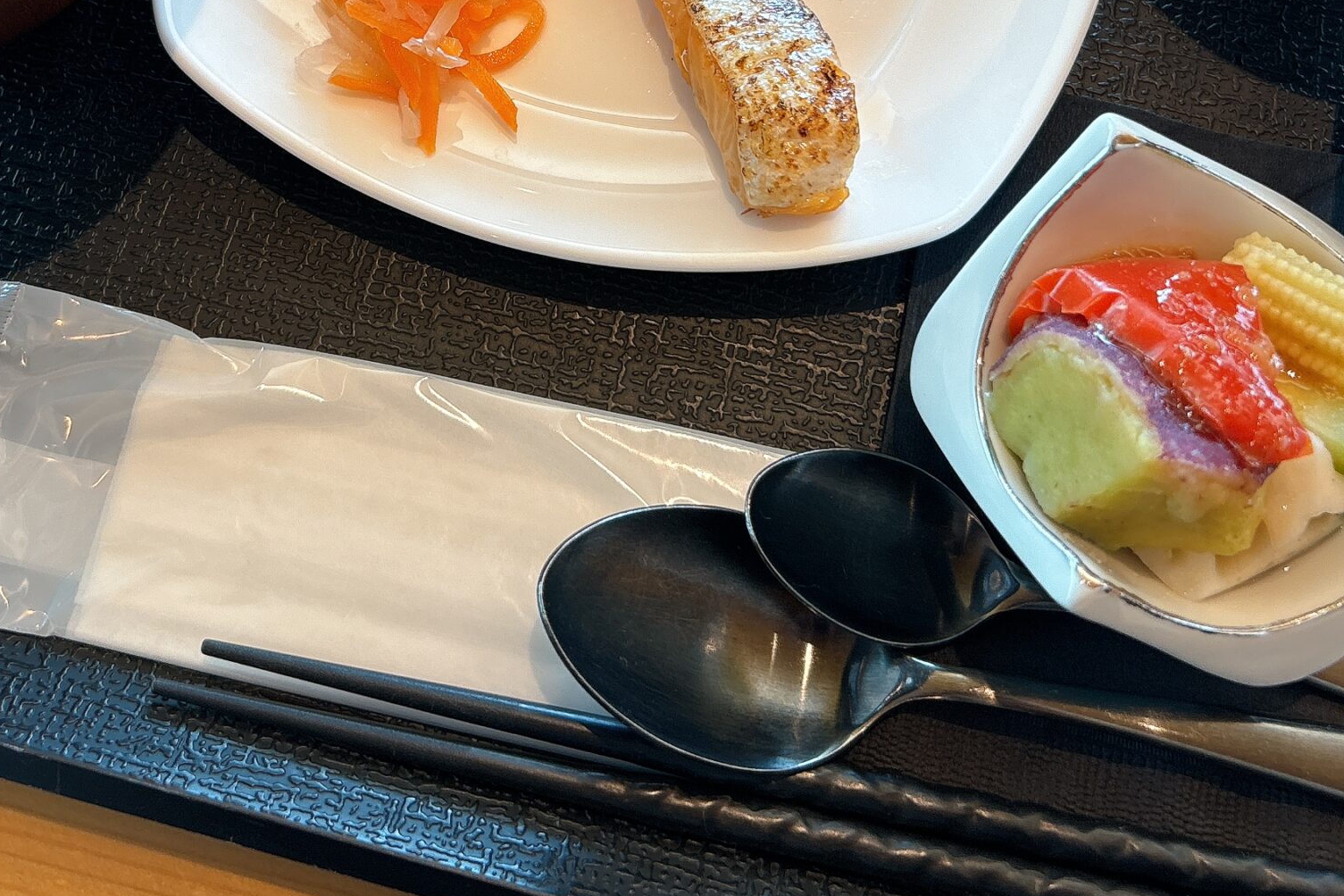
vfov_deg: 28.0
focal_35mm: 46
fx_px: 1717
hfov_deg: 42.7
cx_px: 606
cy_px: 62
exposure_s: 1/100
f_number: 1.6
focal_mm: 5.96
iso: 80
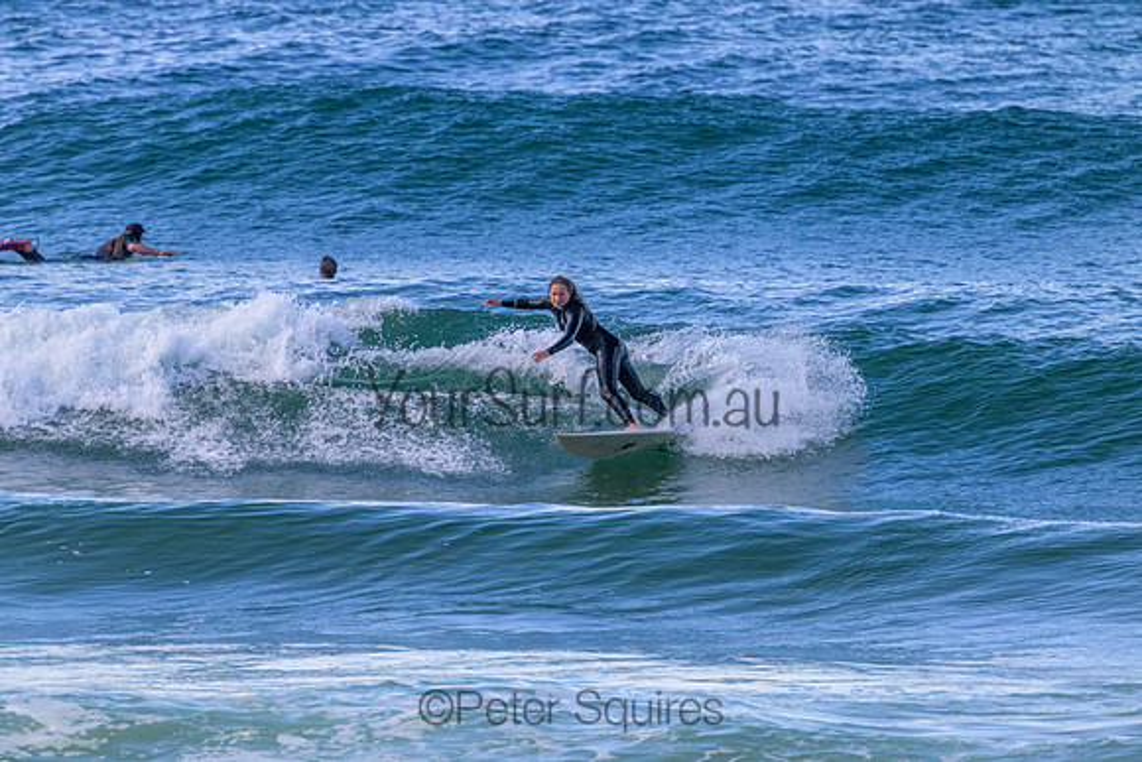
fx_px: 25383
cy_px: 381
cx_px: 571
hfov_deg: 2.6
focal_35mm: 800
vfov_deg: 1.7
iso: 4000
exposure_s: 1/2000
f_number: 11
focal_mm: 800
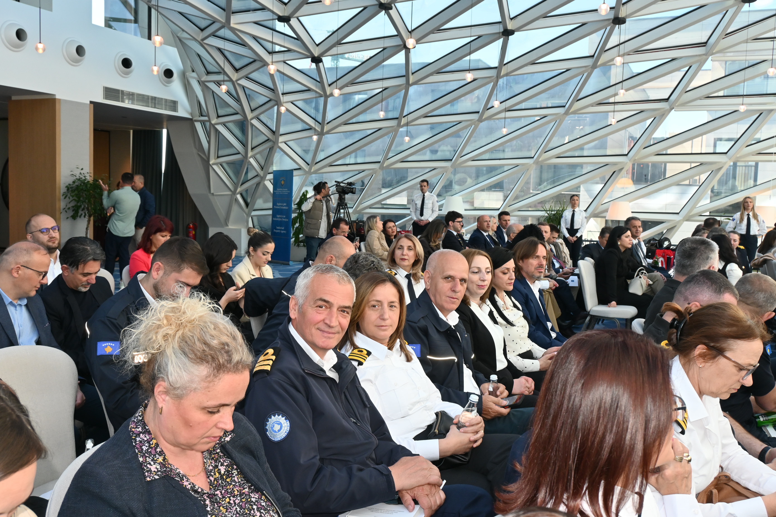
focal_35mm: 32
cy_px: 258
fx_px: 695
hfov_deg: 58.3
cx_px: 388
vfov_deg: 40.8
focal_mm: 21.5
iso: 640
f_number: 6.3
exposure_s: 1/125
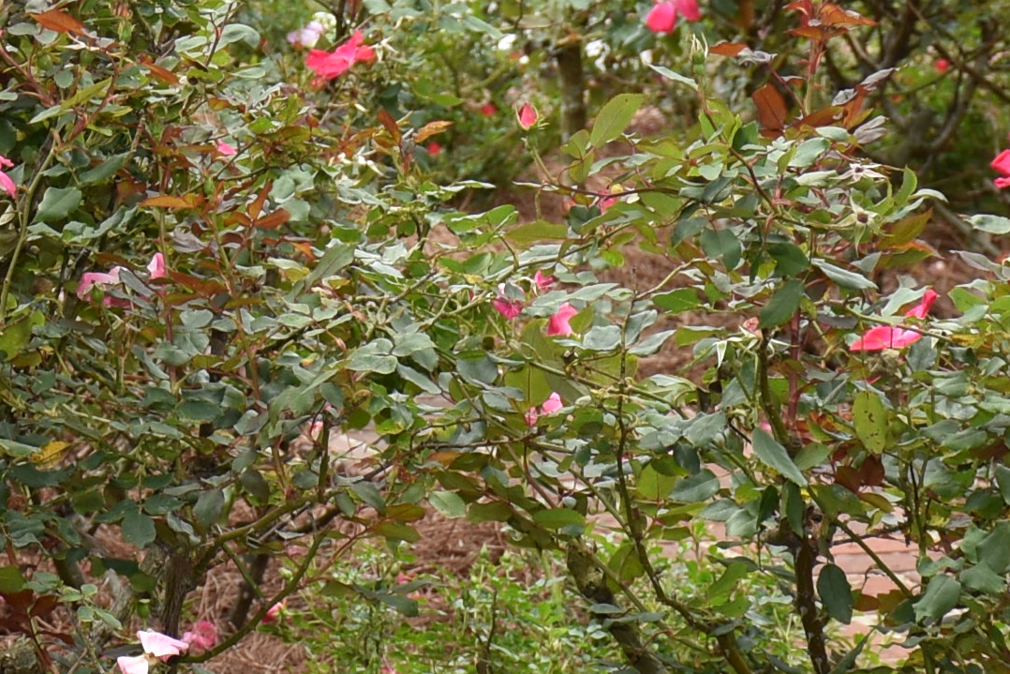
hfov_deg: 5.3
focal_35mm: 388
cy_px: -337
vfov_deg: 3.5
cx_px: -608
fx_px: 10886
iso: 200
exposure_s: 1/250
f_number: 8
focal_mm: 62
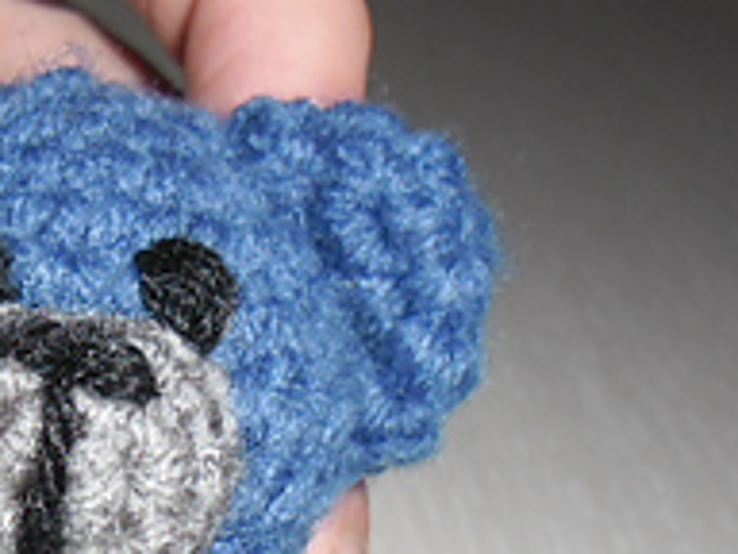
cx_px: -331
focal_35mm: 90
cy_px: 619
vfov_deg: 15.9
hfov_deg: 19.3
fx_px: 1919
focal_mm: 4.9
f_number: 3.5
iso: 80
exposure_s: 1/45
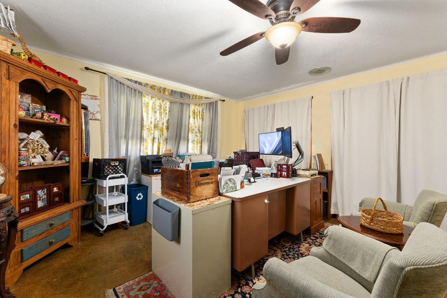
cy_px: 149
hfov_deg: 100.4
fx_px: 186
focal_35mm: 15
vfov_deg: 77.3
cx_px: 224
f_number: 8
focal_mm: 10
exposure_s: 1
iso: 500
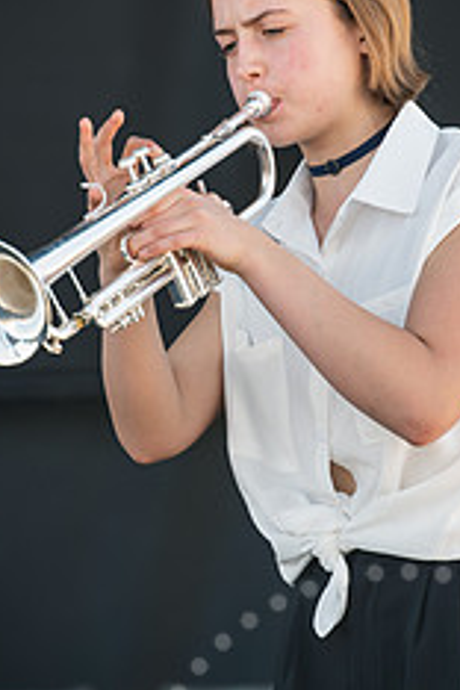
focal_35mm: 356
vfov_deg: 5.8
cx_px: 255
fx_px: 6823
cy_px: 327
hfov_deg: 3.9
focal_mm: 185
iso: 250
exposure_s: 1/320
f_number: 3.5
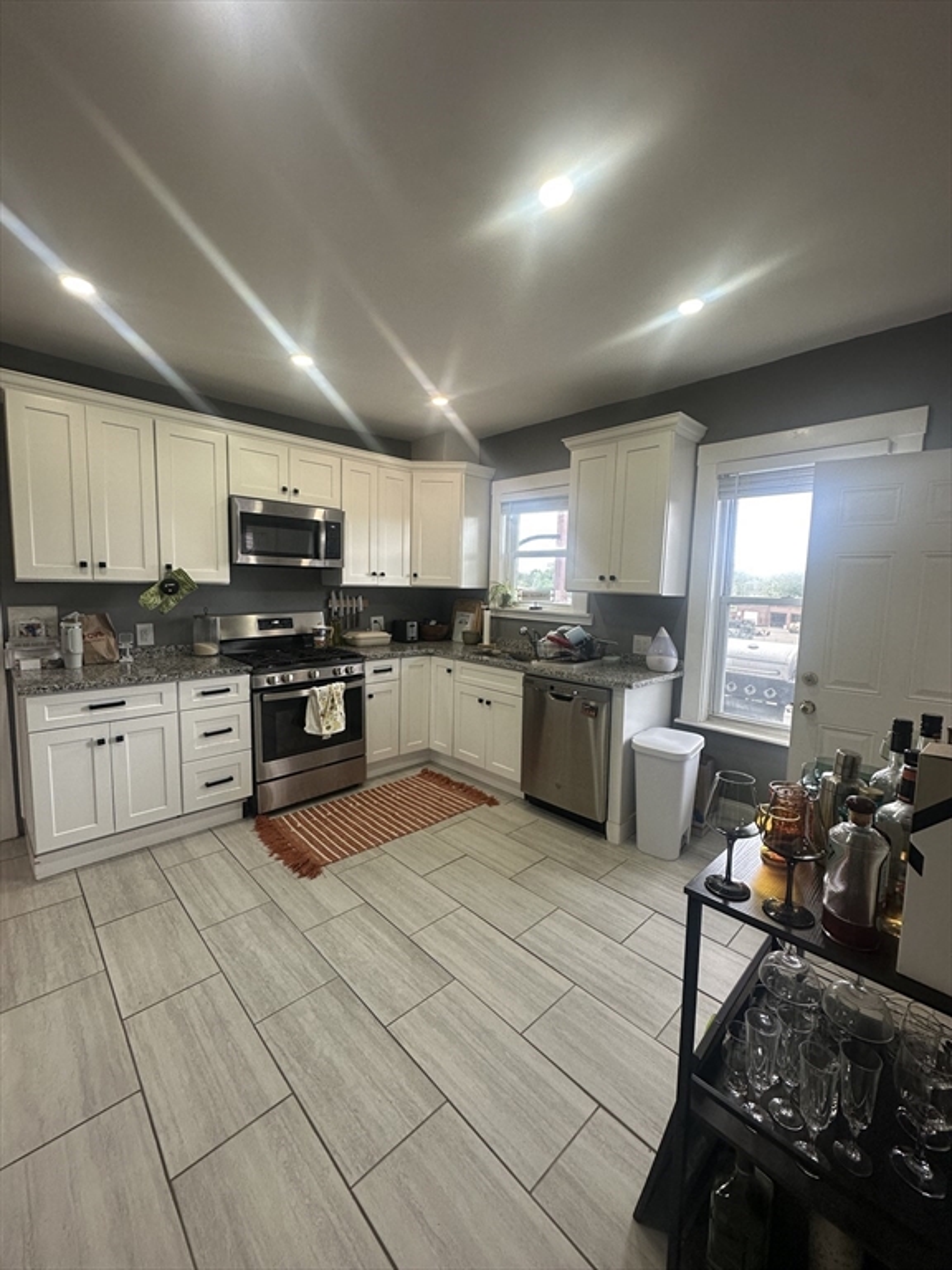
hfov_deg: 85.7
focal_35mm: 14
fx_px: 513
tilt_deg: -4.3
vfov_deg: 102.1
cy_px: 635
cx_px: 476
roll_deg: -1.9
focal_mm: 2.22
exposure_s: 1/120
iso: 160
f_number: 2.2
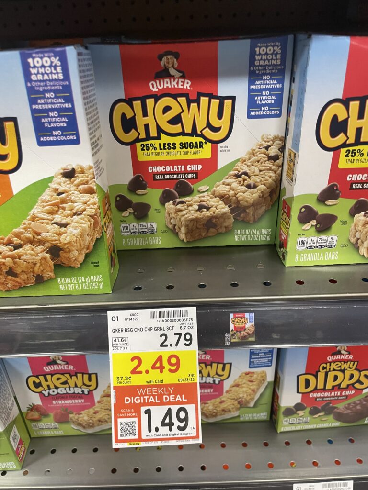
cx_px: 184
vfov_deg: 67.3
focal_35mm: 26
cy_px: 245
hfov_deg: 53.1
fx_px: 369
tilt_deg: -32.7
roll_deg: +2.6
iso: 160
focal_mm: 4.2
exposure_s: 1/60
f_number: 1.6
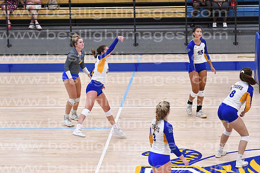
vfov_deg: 9.0
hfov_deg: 13.4
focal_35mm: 153
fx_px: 1105
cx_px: 114
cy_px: 91
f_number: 3.2
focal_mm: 90
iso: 6400
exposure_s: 1/1000
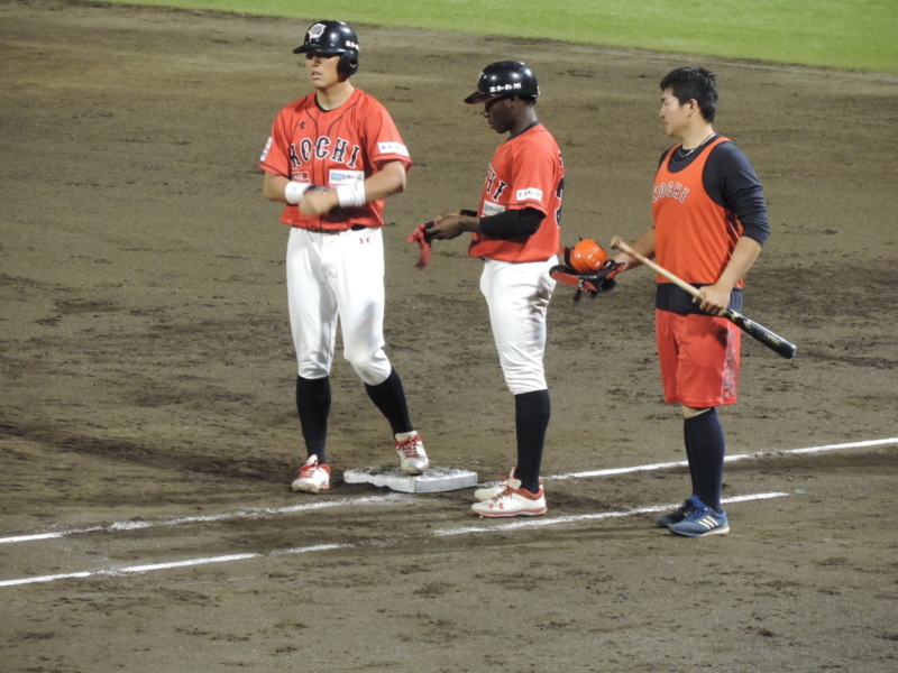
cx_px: 449
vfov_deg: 3.2
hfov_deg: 4.2
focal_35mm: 470
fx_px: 12193
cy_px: 336
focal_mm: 83.8
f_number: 4.9
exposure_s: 1/40
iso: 800
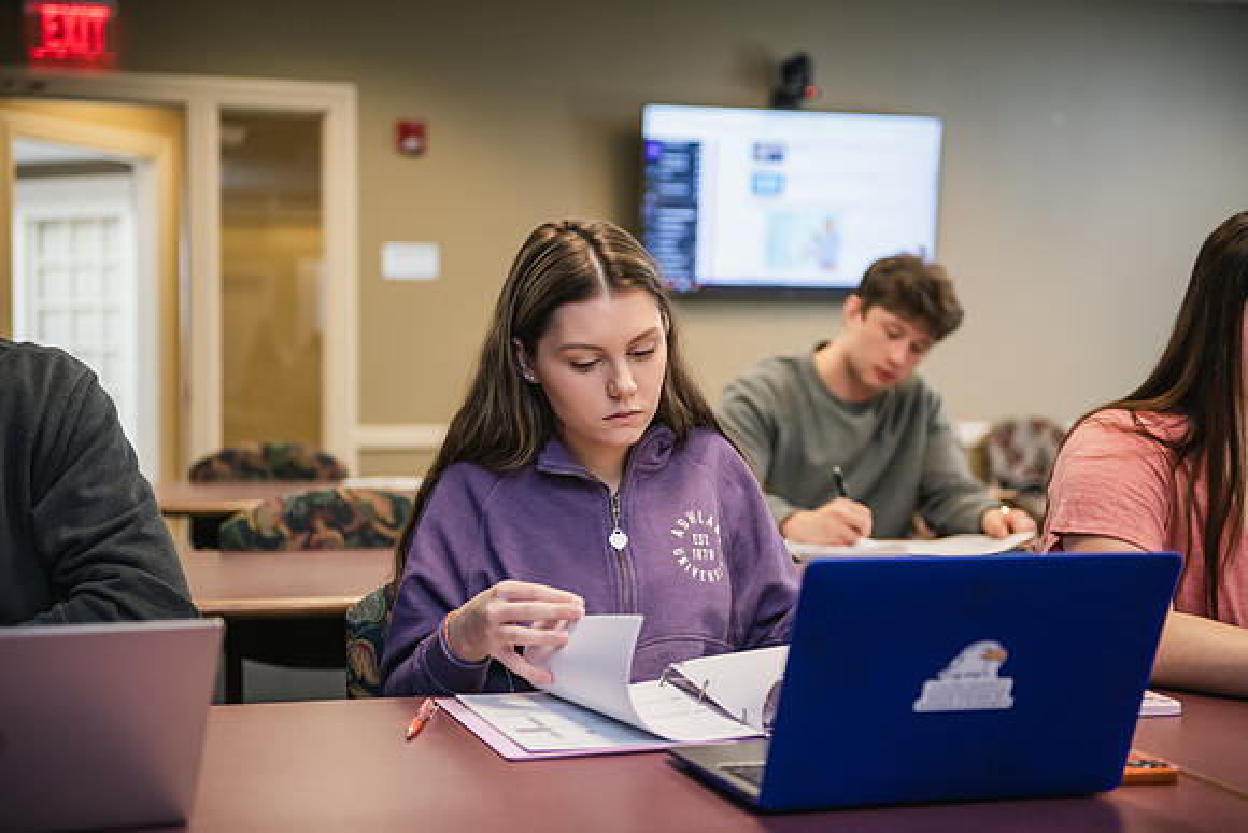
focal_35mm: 55
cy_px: 416
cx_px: 624
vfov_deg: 24.6
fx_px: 1907
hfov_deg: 36.2
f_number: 2.8
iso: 1250
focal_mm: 55
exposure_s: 1/200
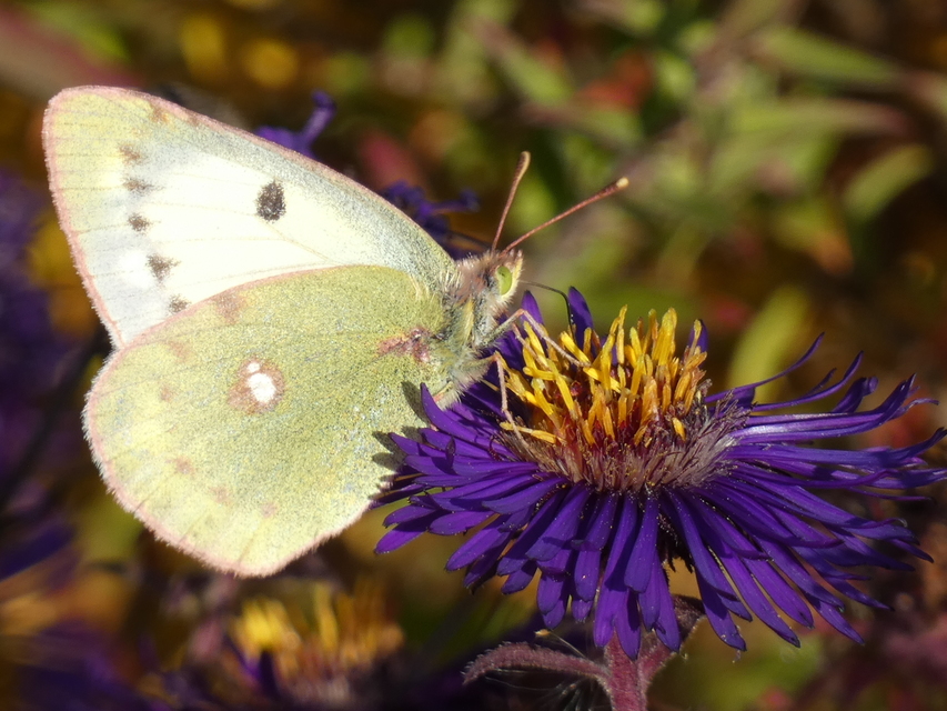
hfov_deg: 3.6
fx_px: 15021
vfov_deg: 2.7
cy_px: 356
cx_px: 474
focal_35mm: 549
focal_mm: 98.3
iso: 80
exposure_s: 1/160
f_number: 5.6
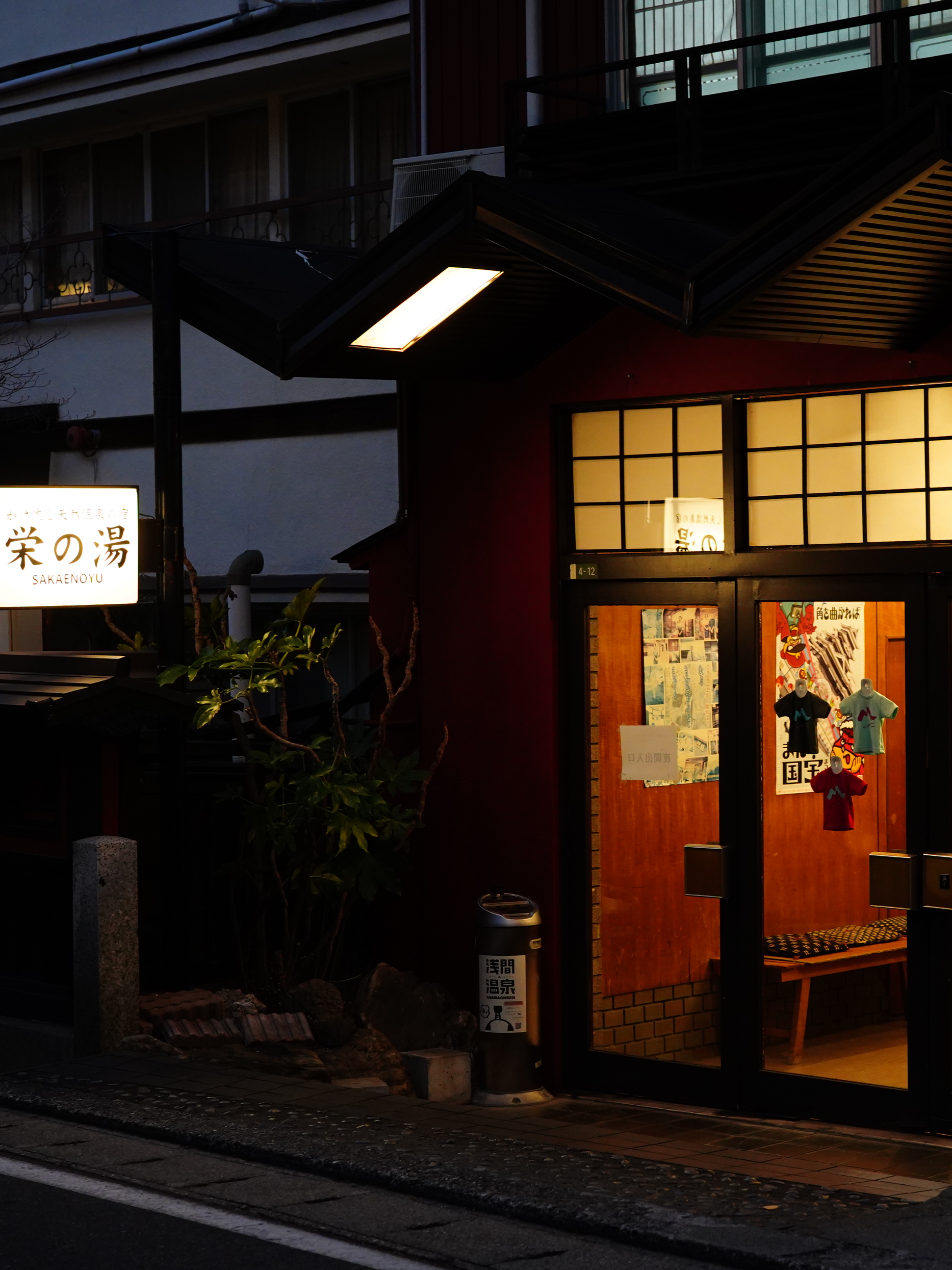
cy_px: 651
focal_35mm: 76
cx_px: 827
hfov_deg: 19.1
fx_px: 2787
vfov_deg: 25.7
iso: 2500
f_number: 4
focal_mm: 50
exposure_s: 1/50
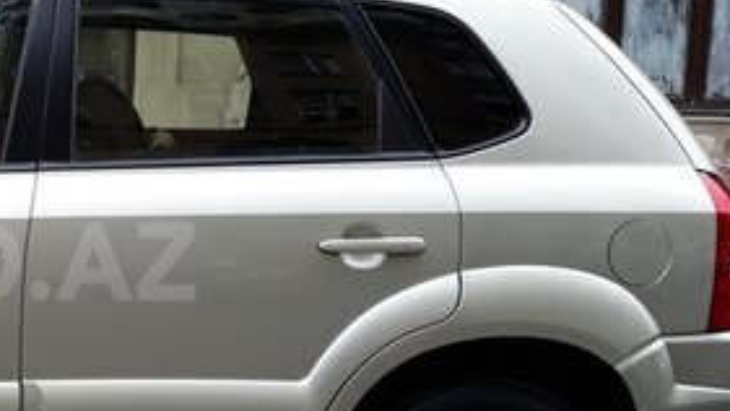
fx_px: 1335
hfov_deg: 27.9
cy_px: 261
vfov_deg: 17.4
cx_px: -70
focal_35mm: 69
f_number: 1.7
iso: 40
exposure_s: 1/203
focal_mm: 3.71
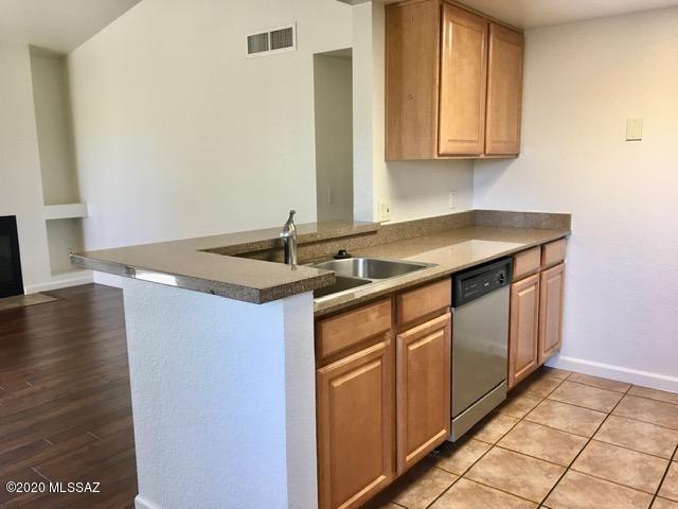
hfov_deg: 61.7
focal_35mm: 29
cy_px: 254
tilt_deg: -9.2
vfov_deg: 48.2
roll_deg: +0.8
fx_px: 568
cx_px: 339
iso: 40
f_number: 2.2
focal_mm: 4.15
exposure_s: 1/30
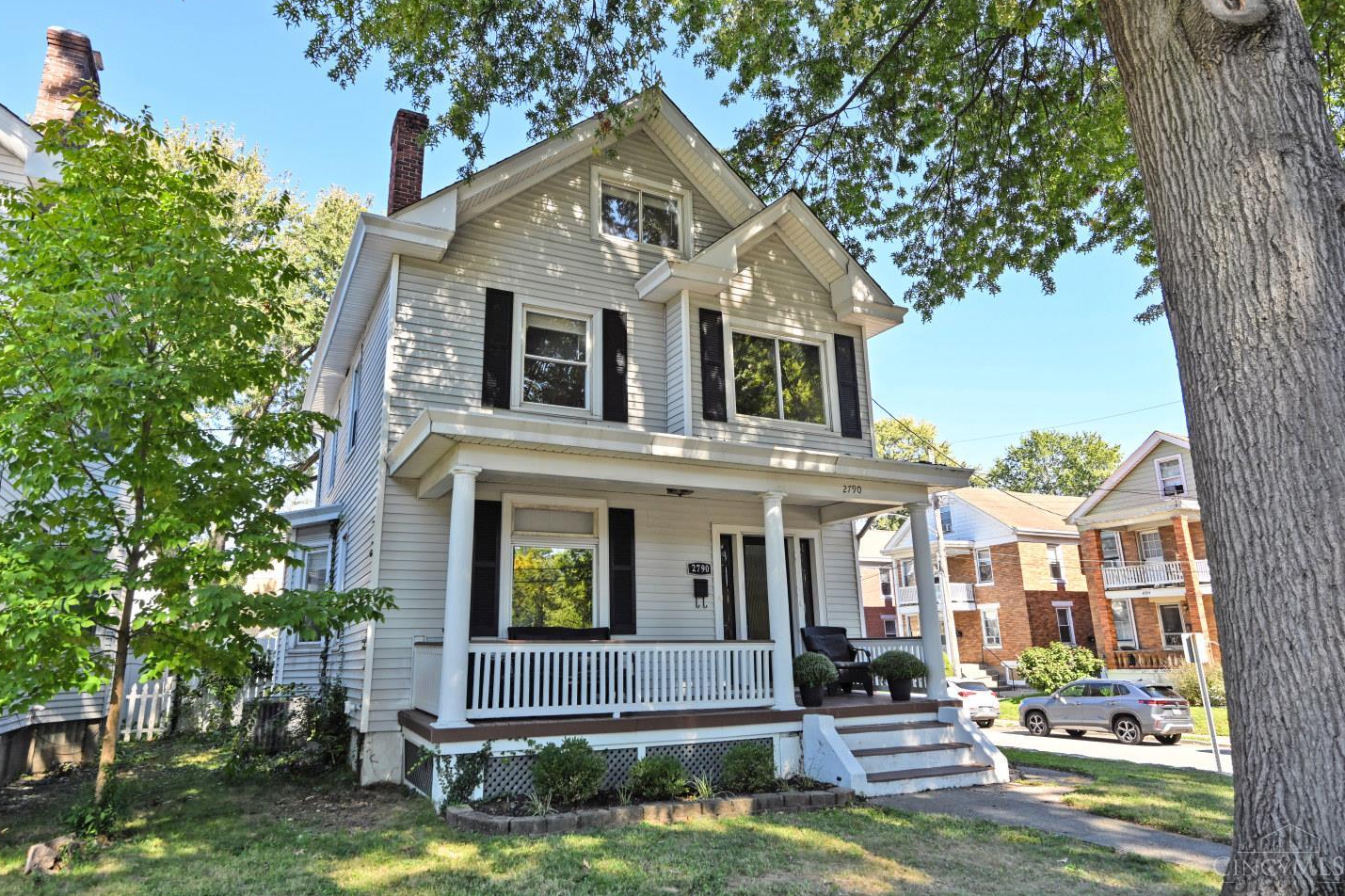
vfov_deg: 59.4
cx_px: 651
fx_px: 784
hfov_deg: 81.2
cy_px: 428
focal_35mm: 21
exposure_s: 1/250
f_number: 5.6
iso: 200
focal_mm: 20
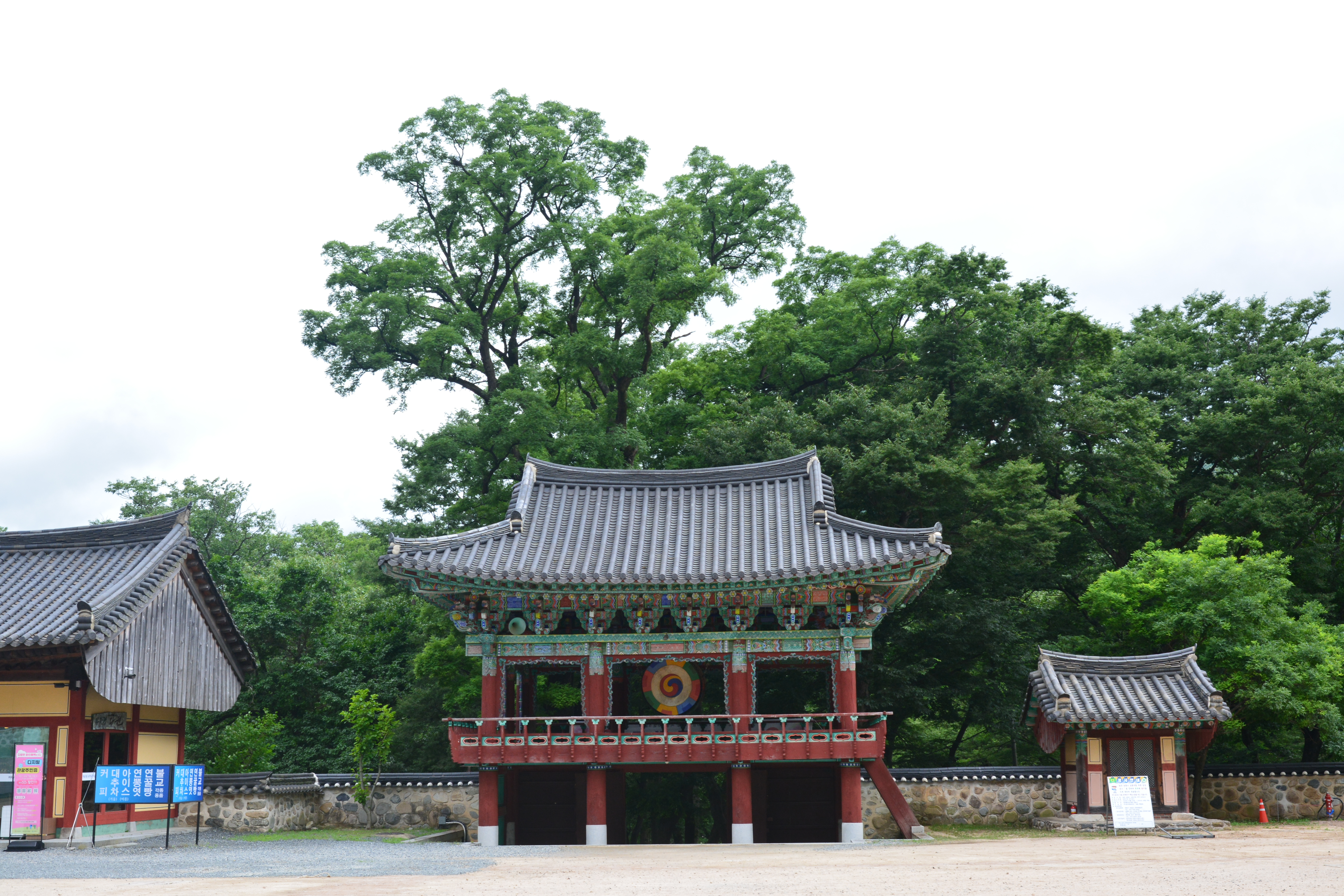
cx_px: 672
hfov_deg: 47.9
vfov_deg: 33.0
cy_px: 448
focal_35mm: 40
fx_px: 1512
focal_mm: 27
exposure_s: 1/125
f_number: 7.1
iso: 400
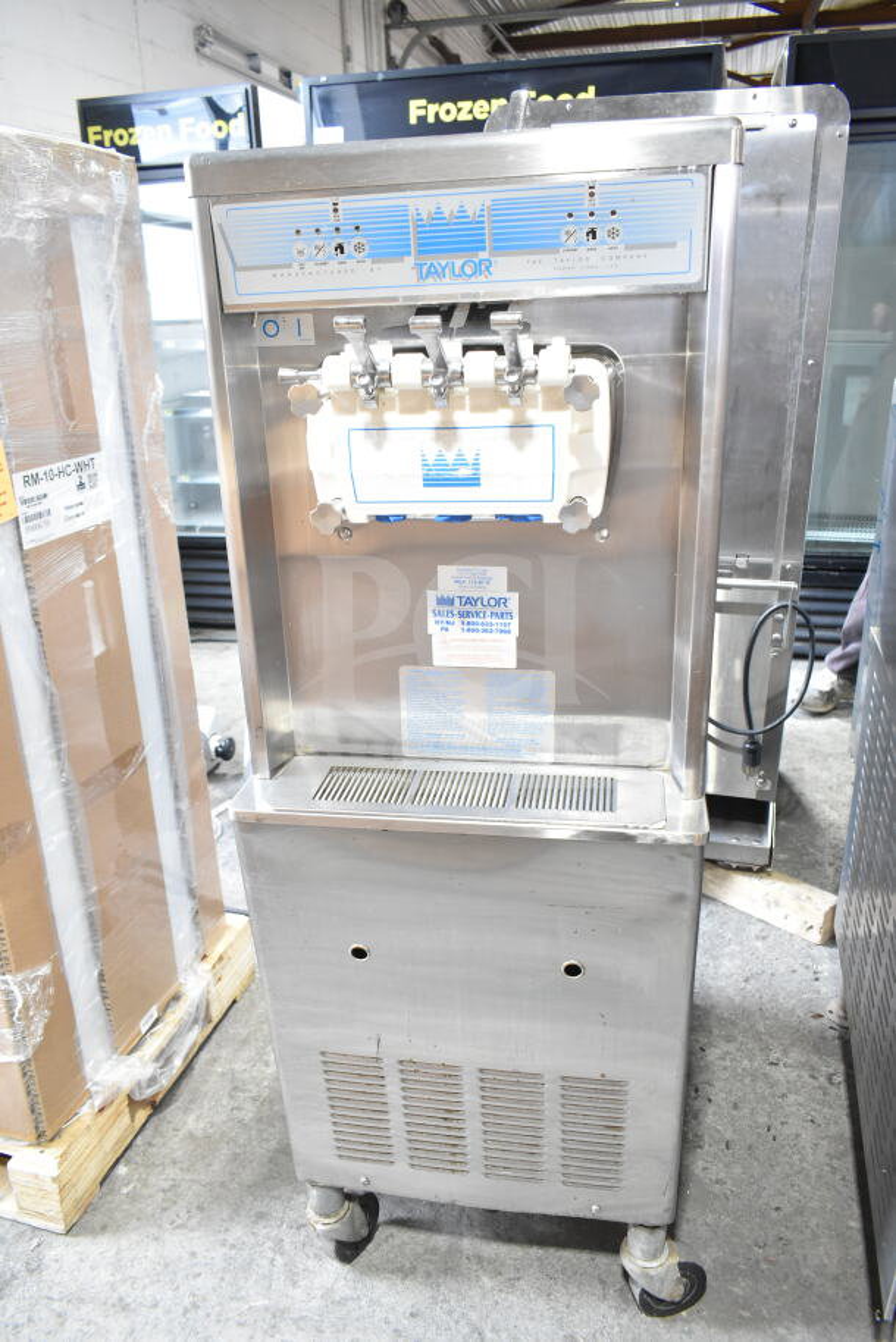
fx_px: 1007
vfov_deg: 67.4
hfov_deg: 48.0
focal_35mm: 27
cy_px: 671
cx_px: 448
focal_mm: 18
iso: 1600
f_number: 5
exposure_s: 1/100
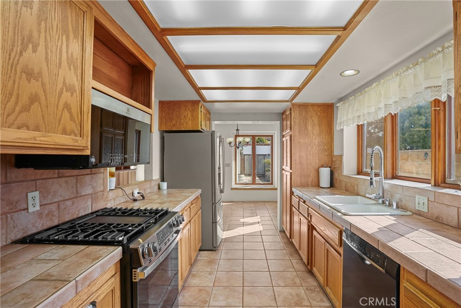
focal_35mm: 16
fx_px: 205
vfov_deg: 73.8
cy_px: 154
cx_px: 230
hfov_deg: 96.7
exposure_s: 1/50
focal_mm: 16
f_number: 8
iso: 1000
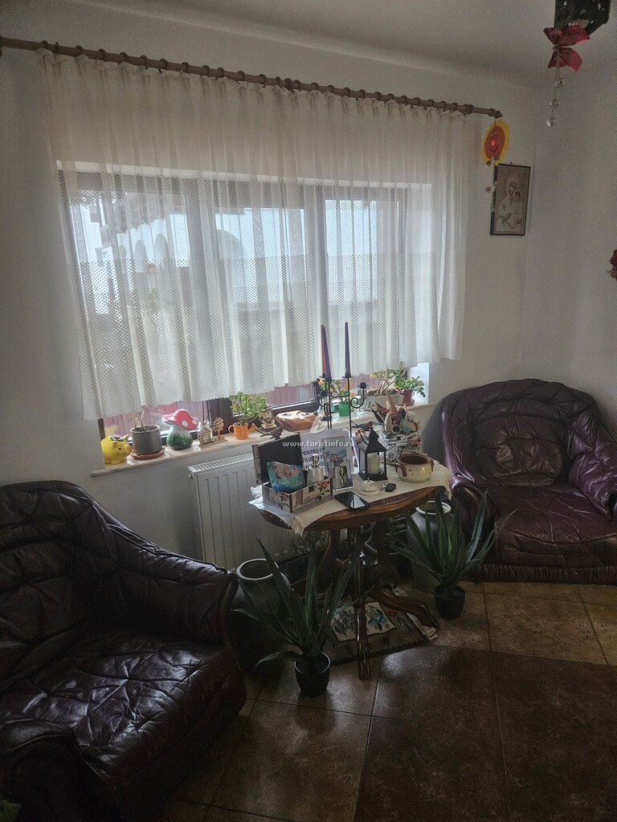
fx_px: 547
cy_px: 411
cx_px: 308
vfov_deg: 73.9
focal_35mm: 23
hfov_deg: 58.9
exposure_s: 1/100
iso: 500
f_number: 1.8
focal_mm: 5.4
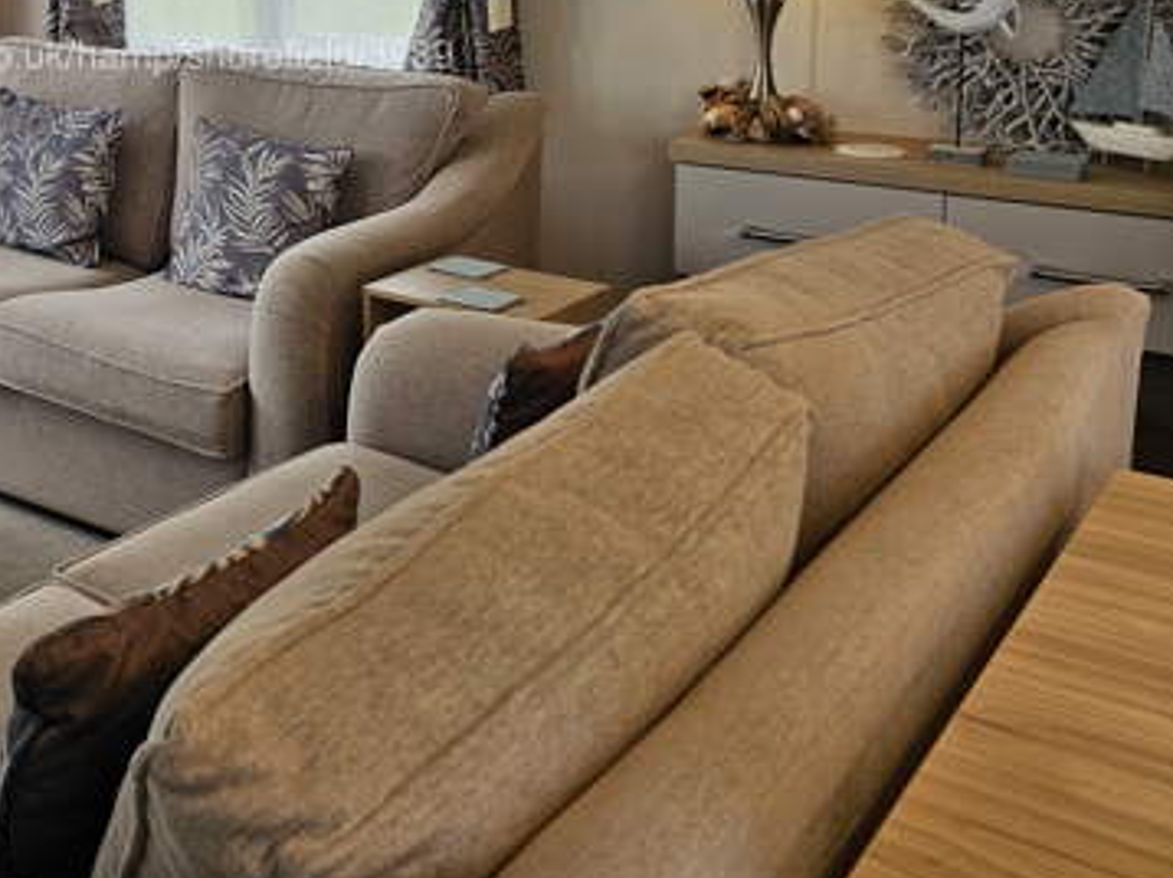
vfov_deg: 30.4
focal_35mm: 45
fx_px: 1524
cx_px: 36
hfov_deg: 38.1
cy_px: 54
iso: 16
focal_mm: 6.3
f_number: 1.7
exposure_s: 1/100
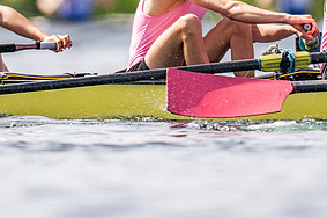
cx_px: 189
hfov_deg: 1.1
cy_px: -5
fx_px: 16721
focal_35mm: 1843
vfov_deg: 0.7
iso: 200
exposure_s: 1/2500
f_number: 4
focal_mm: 600
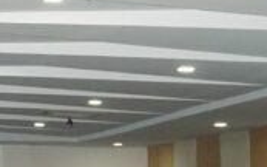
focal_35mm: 145
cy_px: 66
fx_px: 1055
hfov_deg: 13.2
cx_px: -199
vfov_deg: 9.0
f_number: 3.5
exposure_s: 1/160
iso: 2500
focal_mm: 16
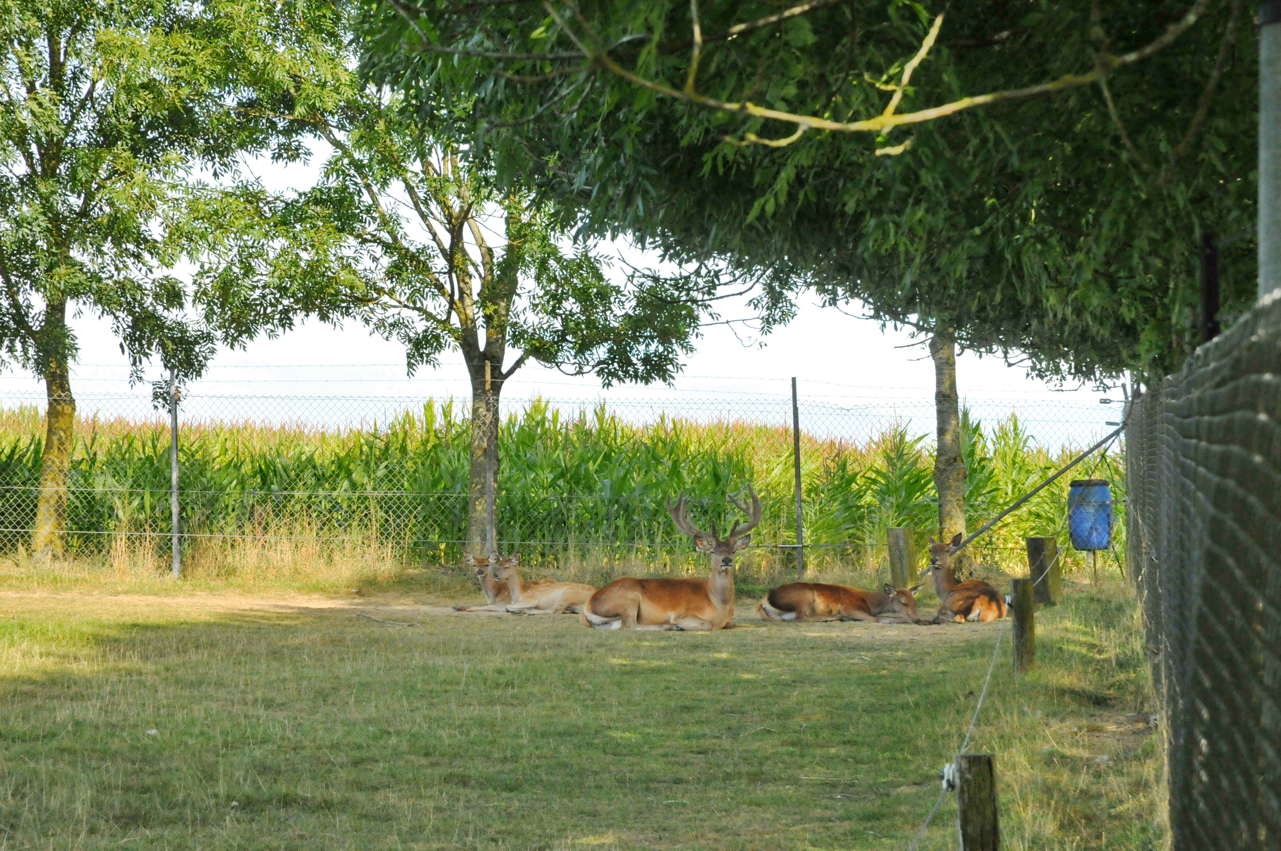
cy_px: 426
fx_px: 4531
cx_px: 640
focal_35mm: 128
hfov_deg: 16.1
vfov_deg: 10.7
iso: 1000
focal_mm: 85
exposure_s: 1/500
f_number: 11
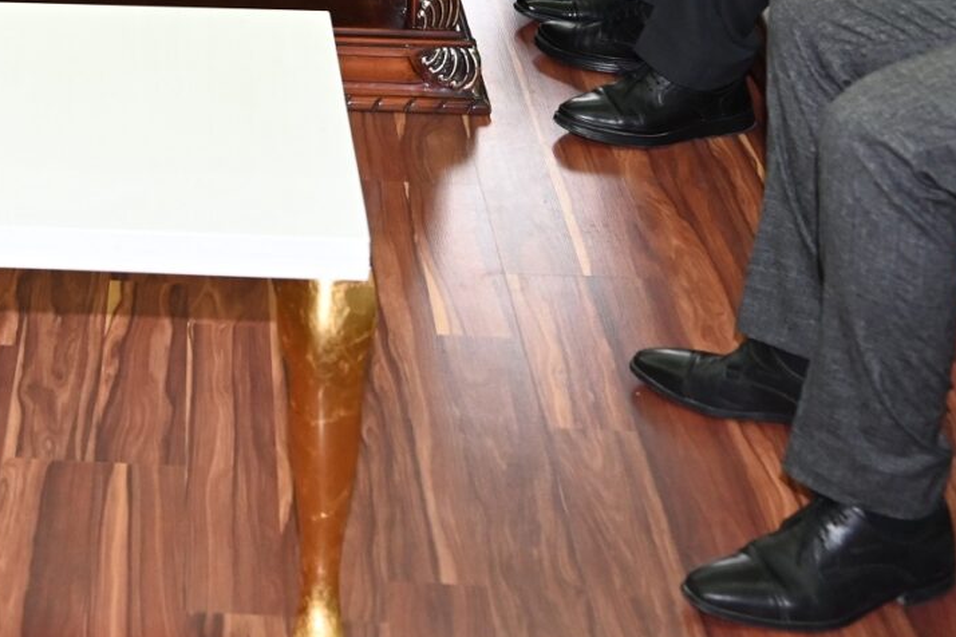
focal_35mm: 86
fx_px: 2284
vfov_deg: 14.7
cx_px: -39
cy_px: -329
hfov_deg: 22.6
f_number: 4
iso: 900
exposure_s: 1/60
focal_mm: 24
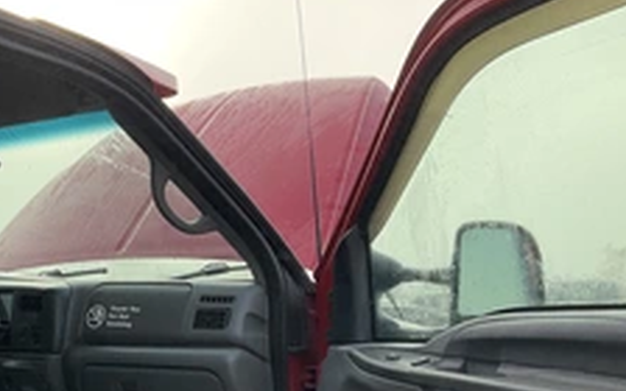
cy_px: 402
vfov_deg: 22.5
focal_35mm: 55
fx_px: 938
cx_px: 148
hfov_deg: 36.0
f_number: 1.8
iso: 25
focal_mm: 3
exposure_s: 1/419
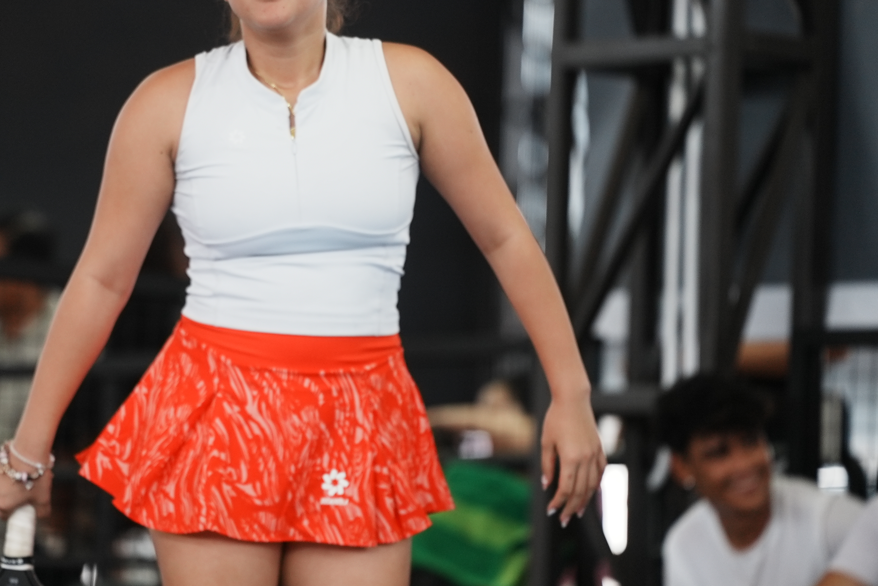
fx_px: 6759
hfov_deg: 7.4
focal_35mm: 277
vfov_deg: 5.0
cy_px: 262
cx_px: 274
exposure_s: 1/640
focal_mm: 176
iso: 640
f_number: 2.8
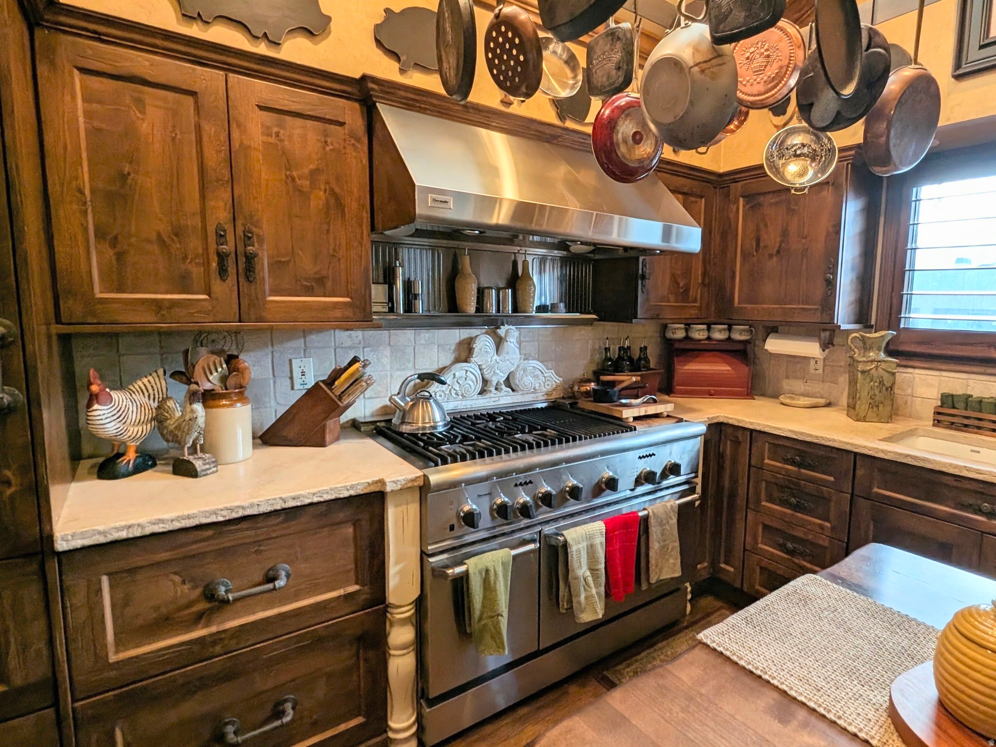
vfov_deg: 89.9
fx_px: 374
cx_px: 498
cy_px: 374
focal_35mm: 13
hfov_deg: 106.2
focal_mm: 1.95
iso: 70
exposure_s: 1/60
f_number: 2.2
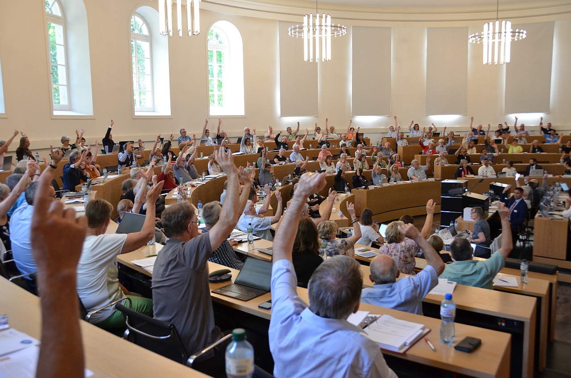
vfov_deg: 39.8
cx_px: 286
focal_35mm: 33
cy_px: 189
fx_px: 522
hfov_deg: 57.3
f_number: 4
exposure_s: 1/60
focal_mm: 22
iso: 720
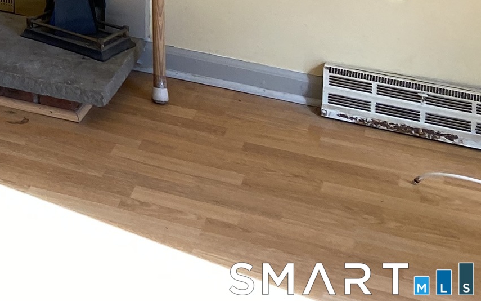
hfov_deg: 17.3
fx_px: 1298
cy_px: -341
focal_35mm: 99
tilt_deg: -6.2
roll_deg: +2.0
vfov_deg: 11.6
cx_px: -377
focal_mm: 4.25
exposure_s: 1/133
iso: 32
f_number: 1.8
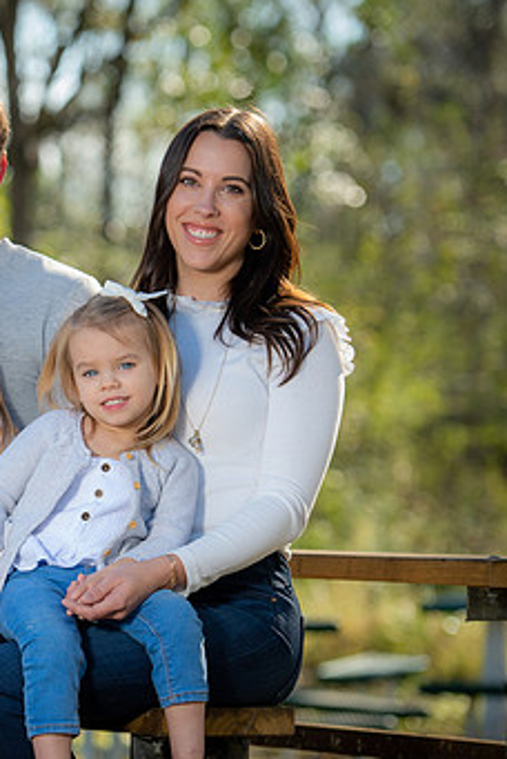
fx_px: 4153
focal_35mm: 197
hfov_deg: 6.9
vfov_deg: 10.4
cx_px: -67
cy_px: 407
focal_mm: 116
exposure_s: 1/250
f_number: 3.5
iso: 100
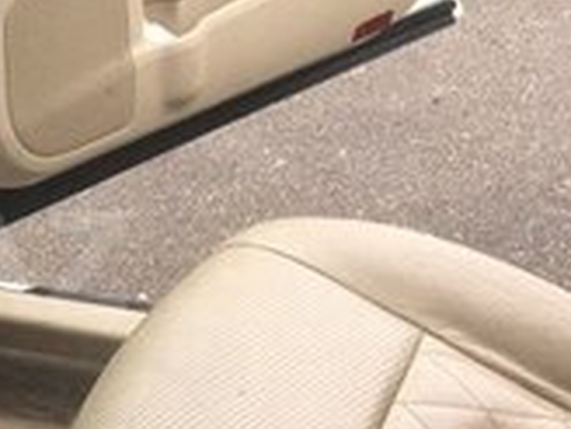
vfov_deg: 12.7
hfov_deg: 15.7
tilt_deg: -26.9
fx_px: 1930
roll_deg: +6.6
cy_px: 263
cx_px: -230
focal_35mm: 117
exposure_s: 1/50
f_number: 2.2
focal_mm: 4.15
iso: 25
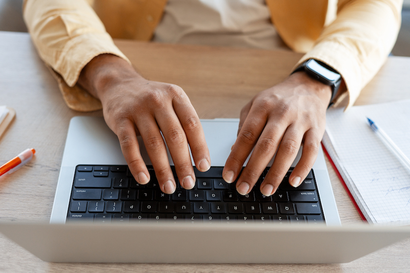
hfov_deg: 39.6
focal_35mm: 50
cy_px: 136
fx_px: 569
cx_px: 205
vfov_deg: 27.0
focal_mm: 50
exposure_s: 1/320
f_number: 2.8
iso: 400
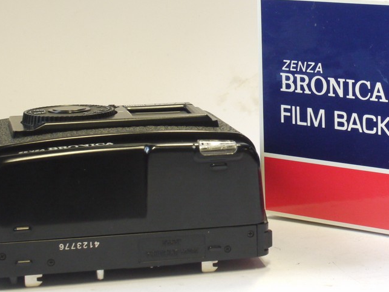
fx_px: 1258
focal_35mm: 112
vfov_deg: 13.2
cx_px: 312
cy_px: 98
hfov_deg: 17.4
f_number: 10
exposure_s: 1/15
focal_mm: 30
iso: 800
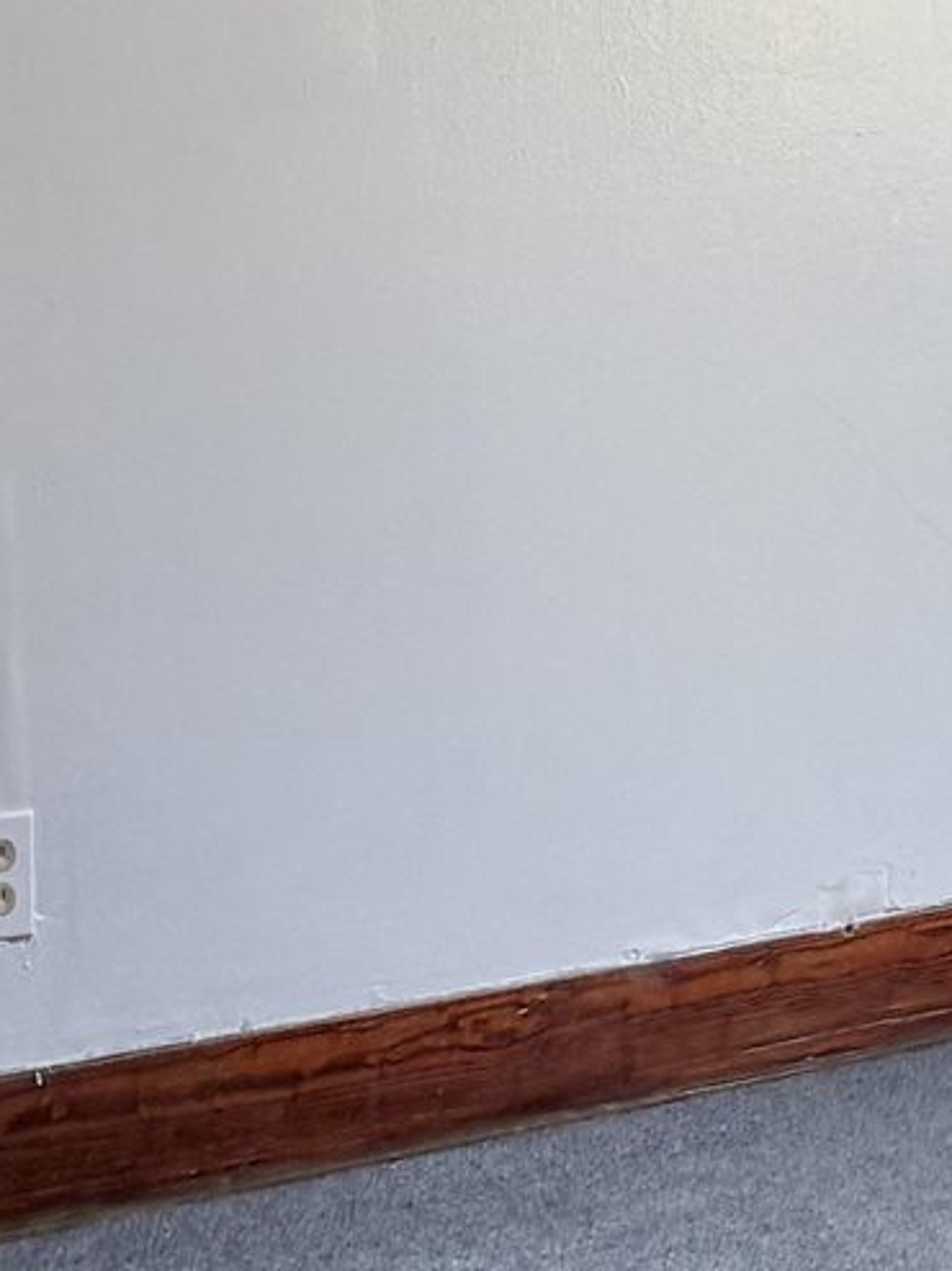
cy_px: 654
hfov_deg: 12.2
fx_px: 4110
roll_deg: -1.8
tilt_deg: -12.2
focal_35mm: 112
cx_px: 1680
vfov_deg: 17.6
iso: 200
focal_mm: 6.76
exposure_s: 1/134
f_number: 1.78
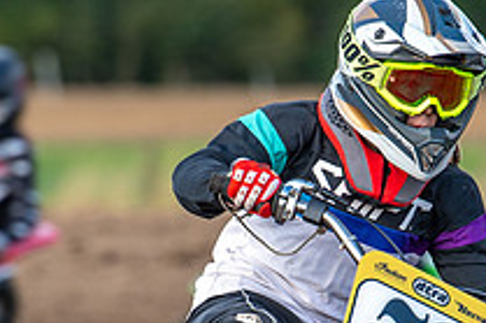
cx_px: 363
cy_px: 392
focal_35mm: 1104
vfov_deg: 1.2
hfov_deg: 1.9
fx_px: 14892
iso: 100
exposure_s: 1/500
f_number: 4
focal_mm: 200
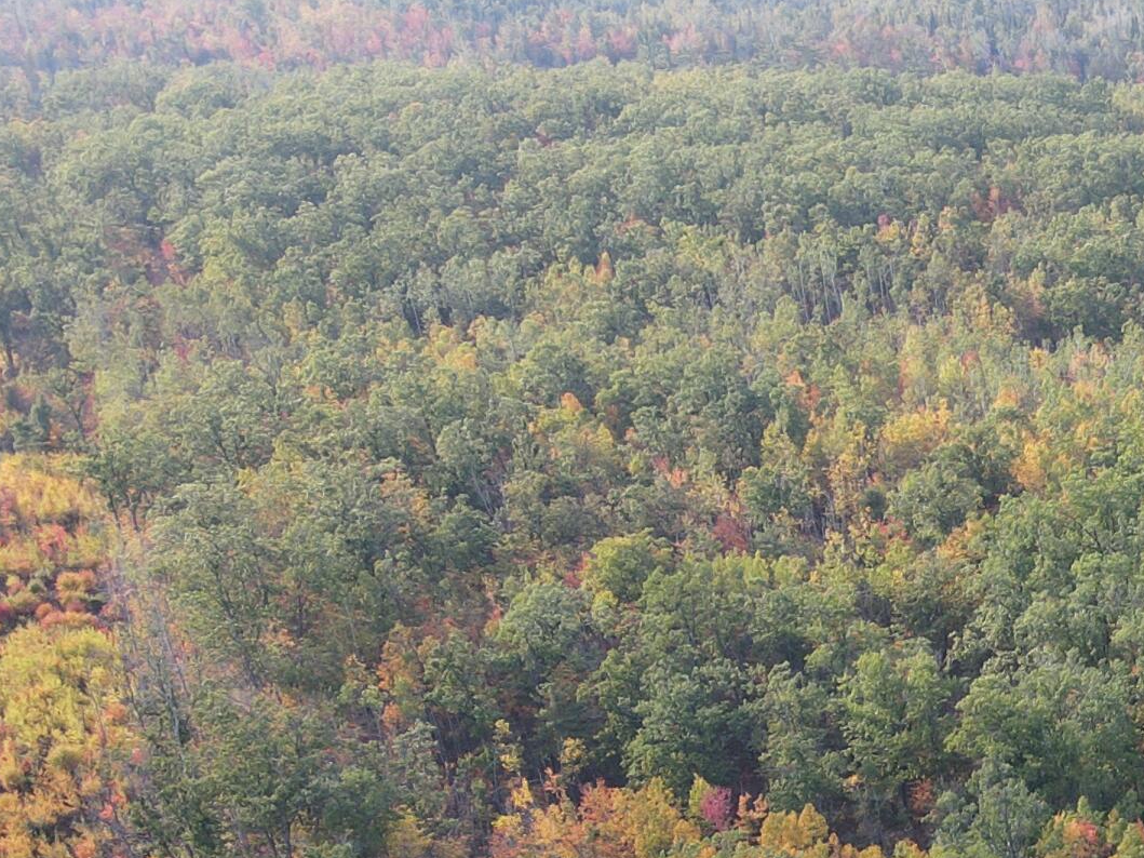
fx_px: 2247
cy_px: 867
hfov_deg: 24.4
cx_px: 1543
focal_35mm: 68
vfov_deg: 20.9
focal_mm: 4.5
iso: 100
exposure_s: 1/100
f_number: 2.8
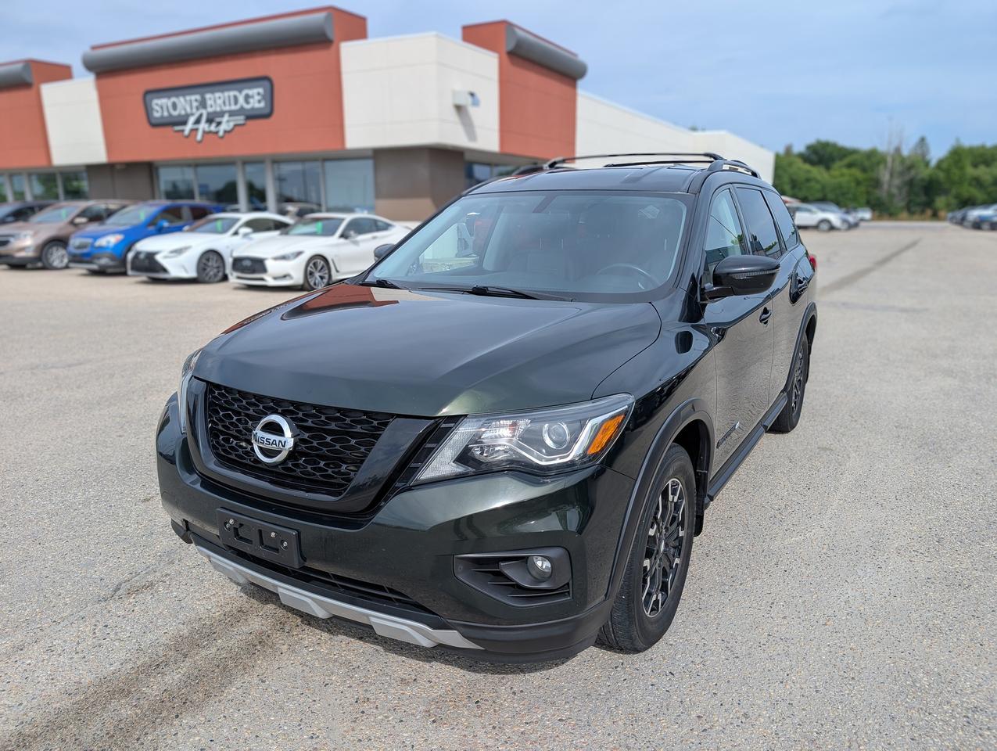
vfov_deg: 56.9
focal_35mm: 24
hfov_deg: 71.5
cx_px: 498
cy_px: 376
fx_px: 692
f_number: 1.68
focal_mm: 6.9
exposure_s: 1/968
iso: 19
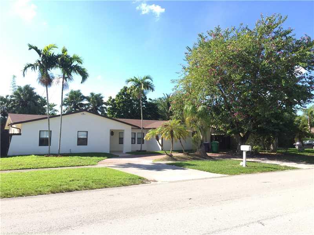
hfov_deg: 61.7
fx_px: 263
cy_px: 118
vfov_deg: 48.2
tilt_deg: +4.5
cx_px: 157
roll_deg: -0.9
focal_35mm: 29
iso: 32
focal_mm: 4.15
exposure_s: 1/638
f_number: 2.2
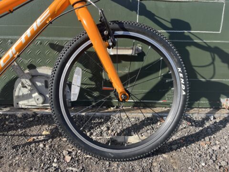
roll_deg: -0.4
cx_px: 114
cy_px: 86
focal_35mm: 26
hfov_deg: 67.3
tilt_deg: -15.1
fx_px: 172
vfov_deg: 53.1
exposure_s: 1/1212
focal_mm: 5.1
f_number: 1.6
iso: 50
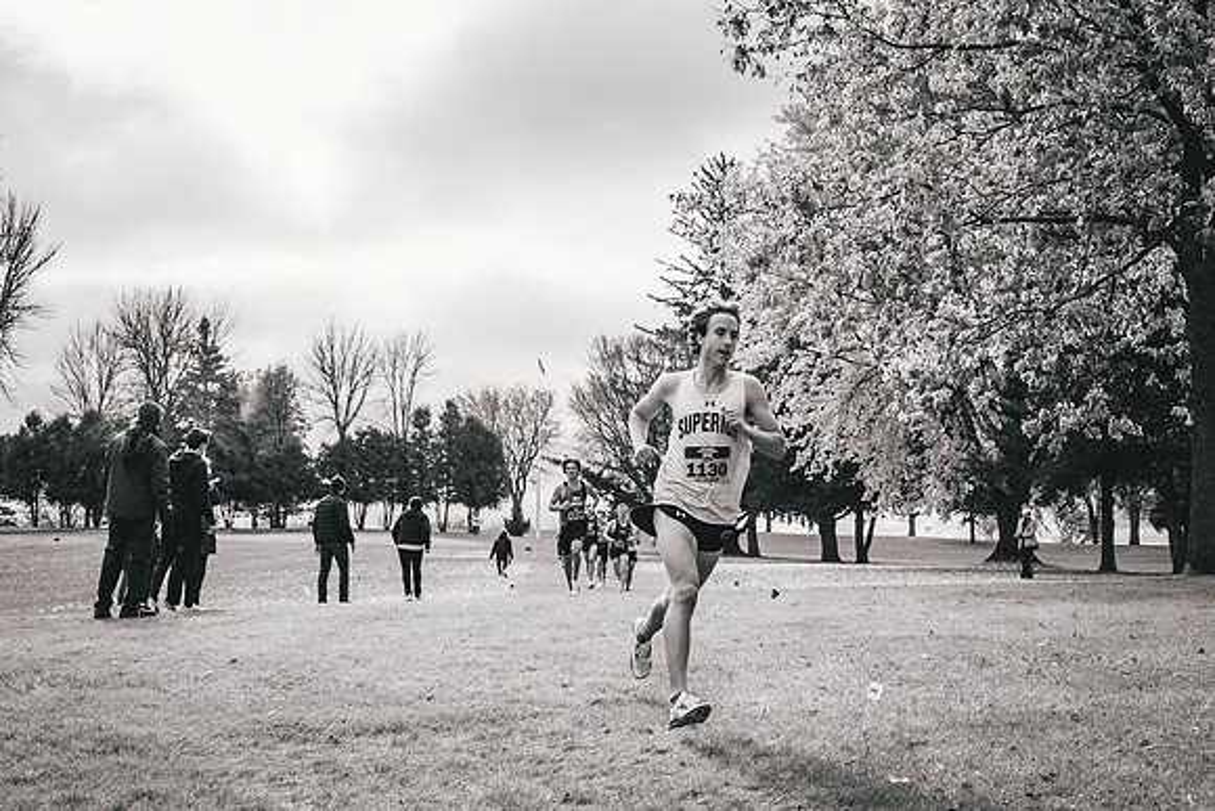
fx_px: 2135
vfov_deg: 21.5
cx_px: 731
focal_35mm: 63
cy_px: 480
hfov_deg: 31.7
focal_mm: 50
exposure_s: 1/1250
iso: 400
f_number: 6.3
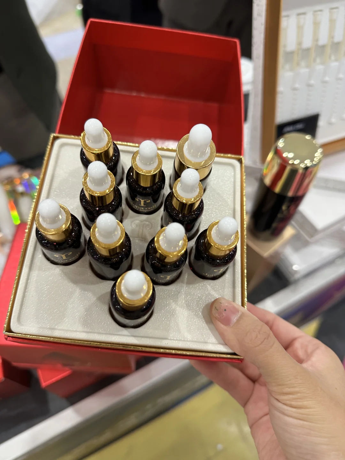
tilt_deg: -57.2
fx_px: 319
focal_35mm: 24
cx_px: 172
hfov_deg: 56.8
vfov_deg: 71.6
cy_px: 230
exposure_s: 1/50
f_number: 1.78
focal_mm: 6.86
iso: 160
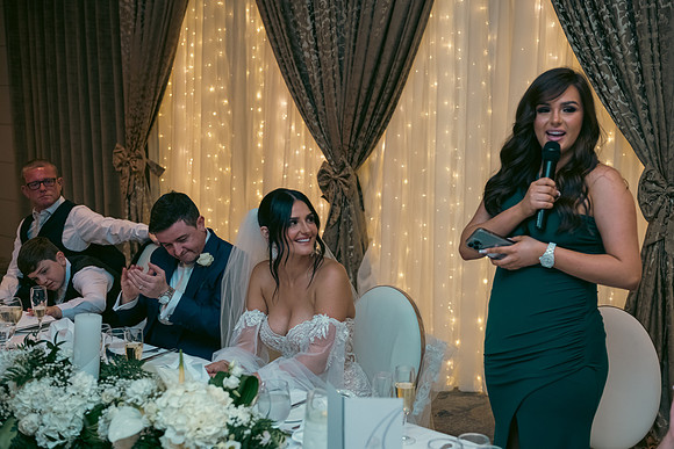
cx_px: 337
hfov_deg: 41.1
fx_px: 899
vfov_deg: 28.1
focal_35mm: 48
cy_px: 224
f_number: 3.5
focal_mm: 48
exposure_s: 1/160
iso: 800
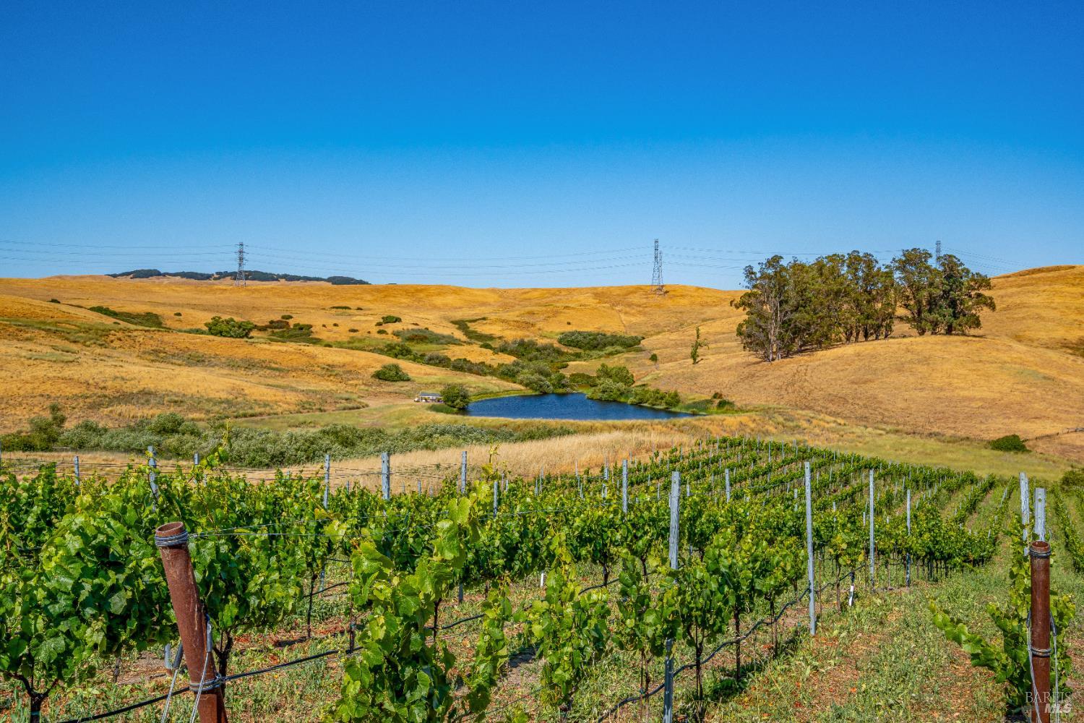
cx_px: 542
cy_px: 362
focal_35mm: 35
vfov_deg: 37.9
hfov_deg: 54.4
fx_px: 1054
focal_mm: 35
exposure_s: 1/500
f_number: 11
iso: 320
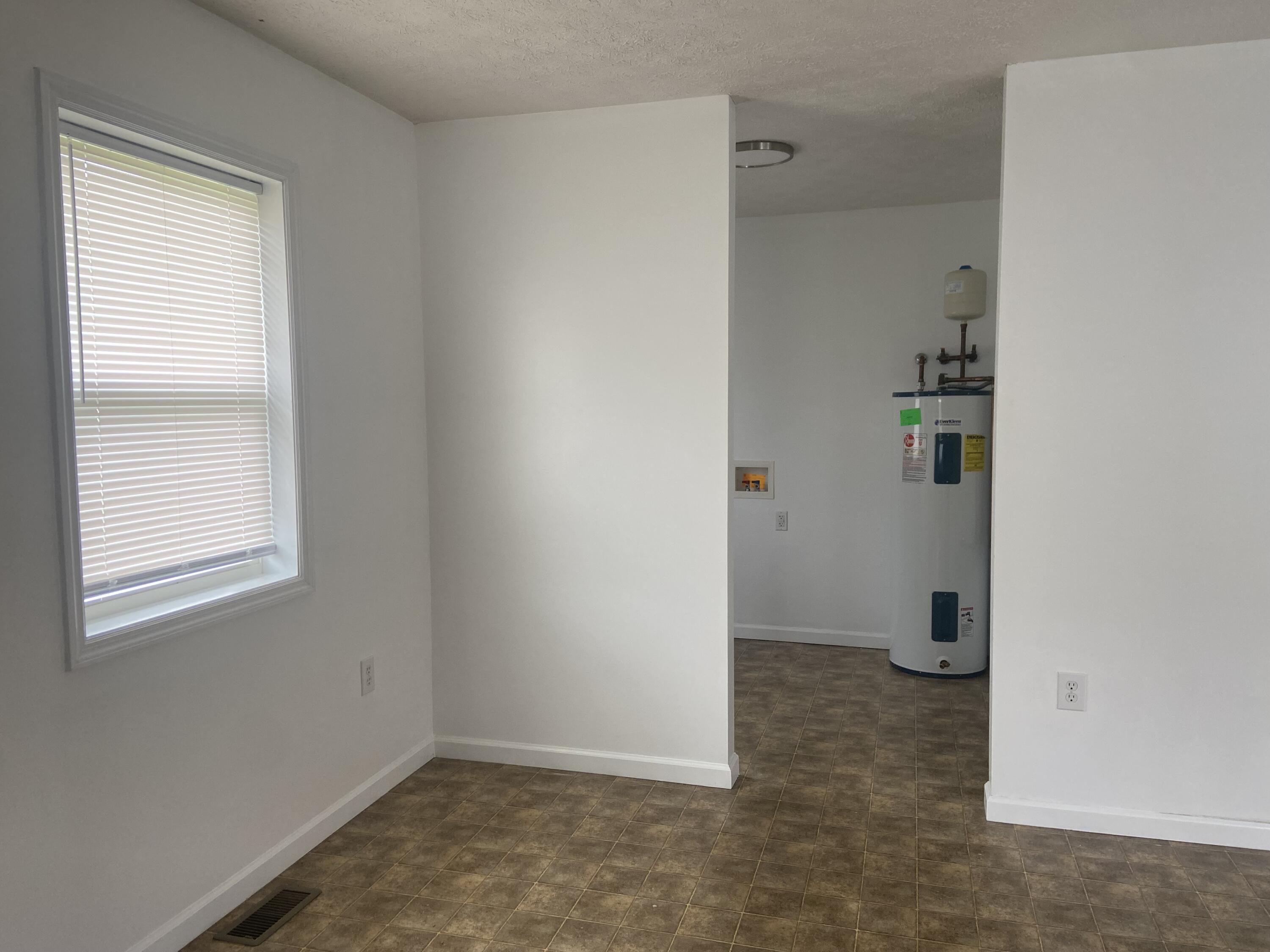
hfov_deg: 67.3
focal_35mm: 26
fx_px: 954
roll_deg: +0.3
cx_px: 635
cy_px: 476
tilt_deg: -6.6
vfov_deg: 53.1
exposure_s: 1/121
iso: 125
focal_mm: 4.25
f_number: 1.8
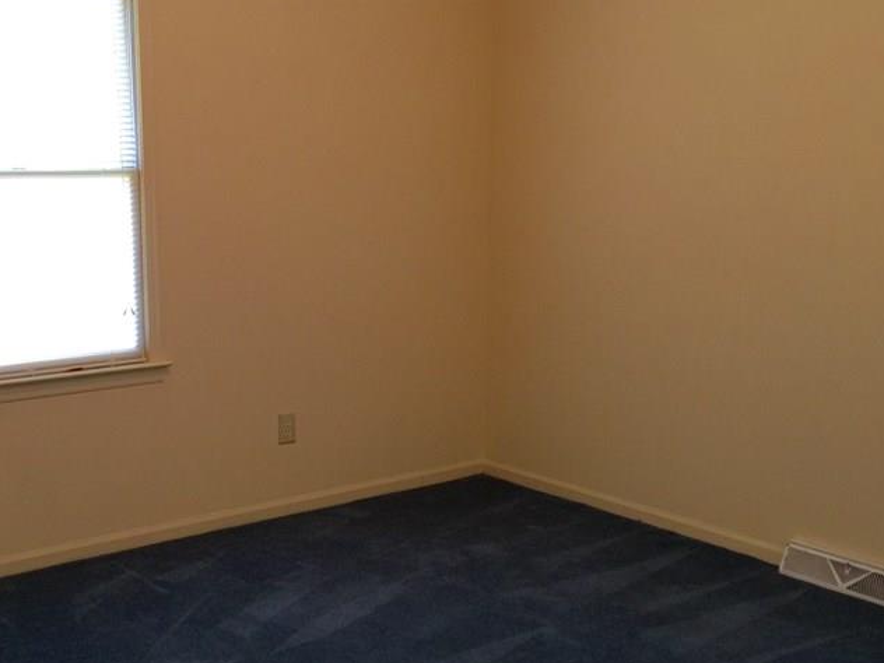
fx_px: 1200
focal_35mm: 47
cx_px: 312
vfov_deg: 30.9
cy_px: 369
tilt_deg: -9.9
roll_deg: -0.8
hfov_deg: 40.1
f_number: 2.2
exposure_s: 1/15
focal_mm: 4.15
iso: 32
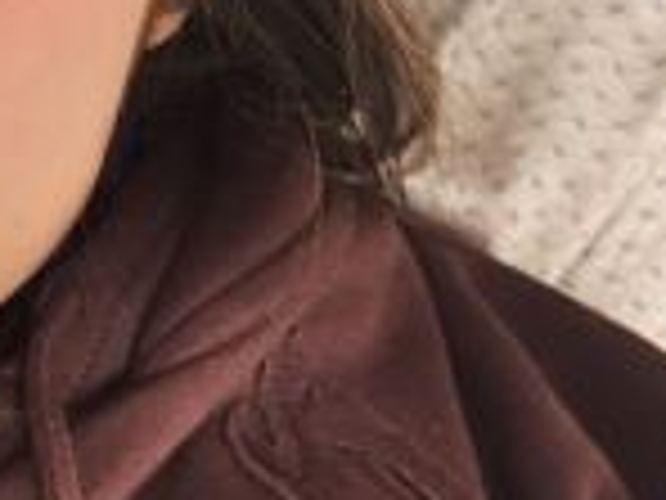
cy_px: 198
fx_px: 1347
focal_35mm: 70
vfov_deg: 21.0
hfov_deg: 22.6
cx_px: -342
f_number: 1.9
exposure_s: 1/17
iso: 500
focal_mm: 2.69
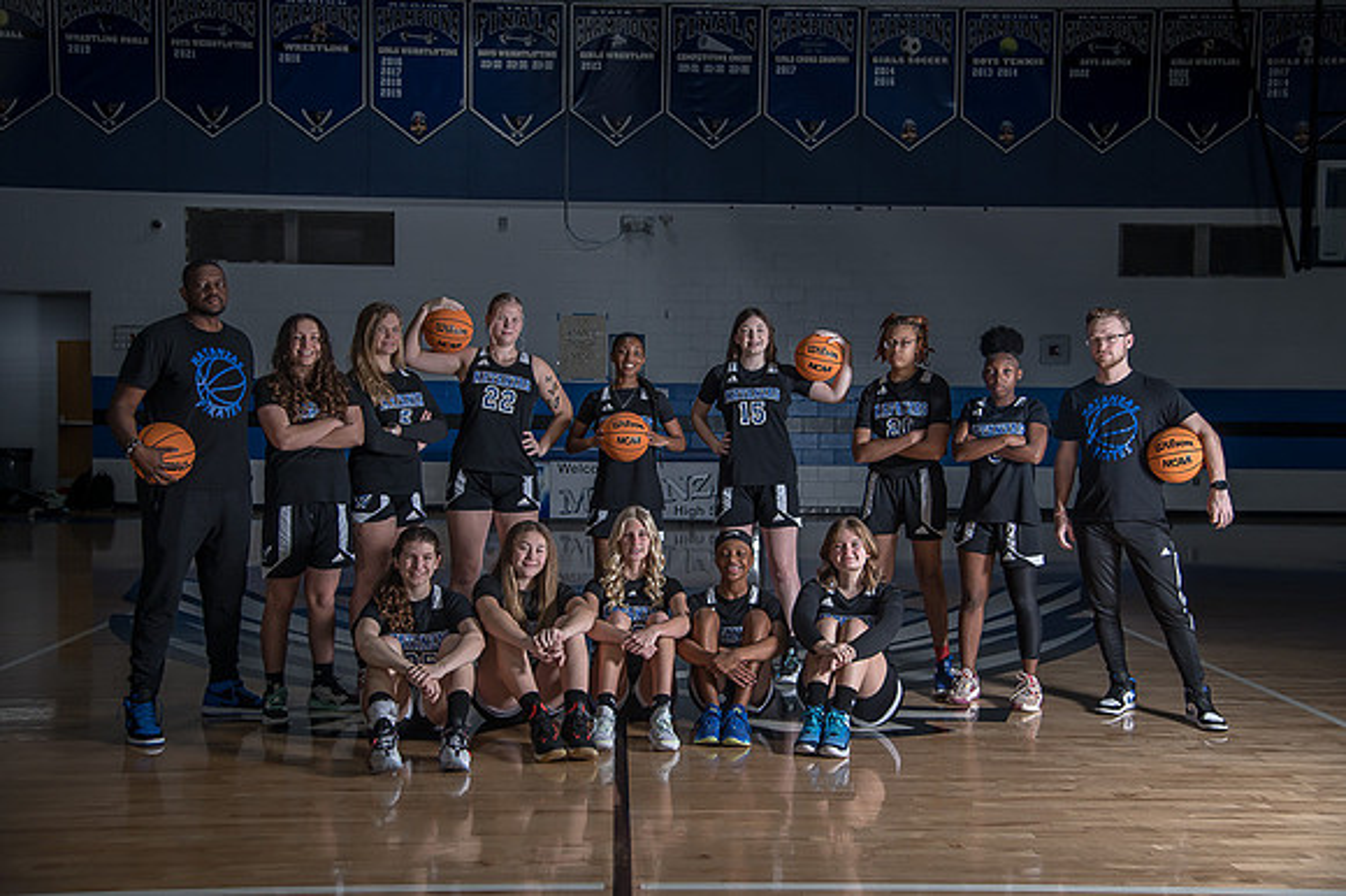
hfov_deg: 50.7
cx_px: 673
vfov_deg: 35.0
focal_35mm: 38
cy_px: 448
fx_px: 1420
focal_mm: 38
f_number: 4
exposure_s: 1/200
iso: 640
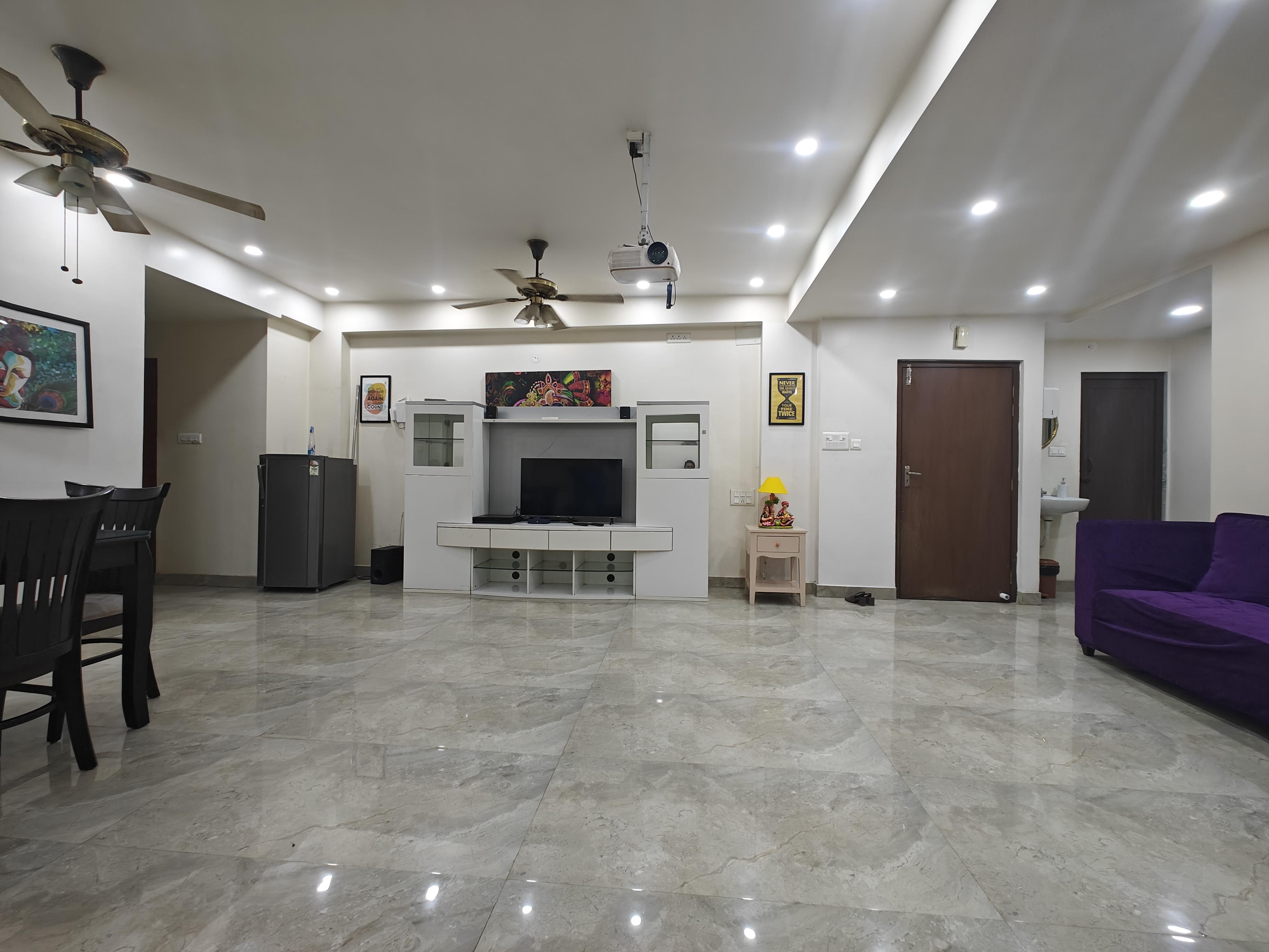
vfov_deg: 85.7
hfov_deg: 102.1
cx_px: 634
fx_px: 513
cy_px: 476
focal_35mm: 14
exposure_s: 1/50
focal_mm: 2.59
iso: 250
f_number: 2.2
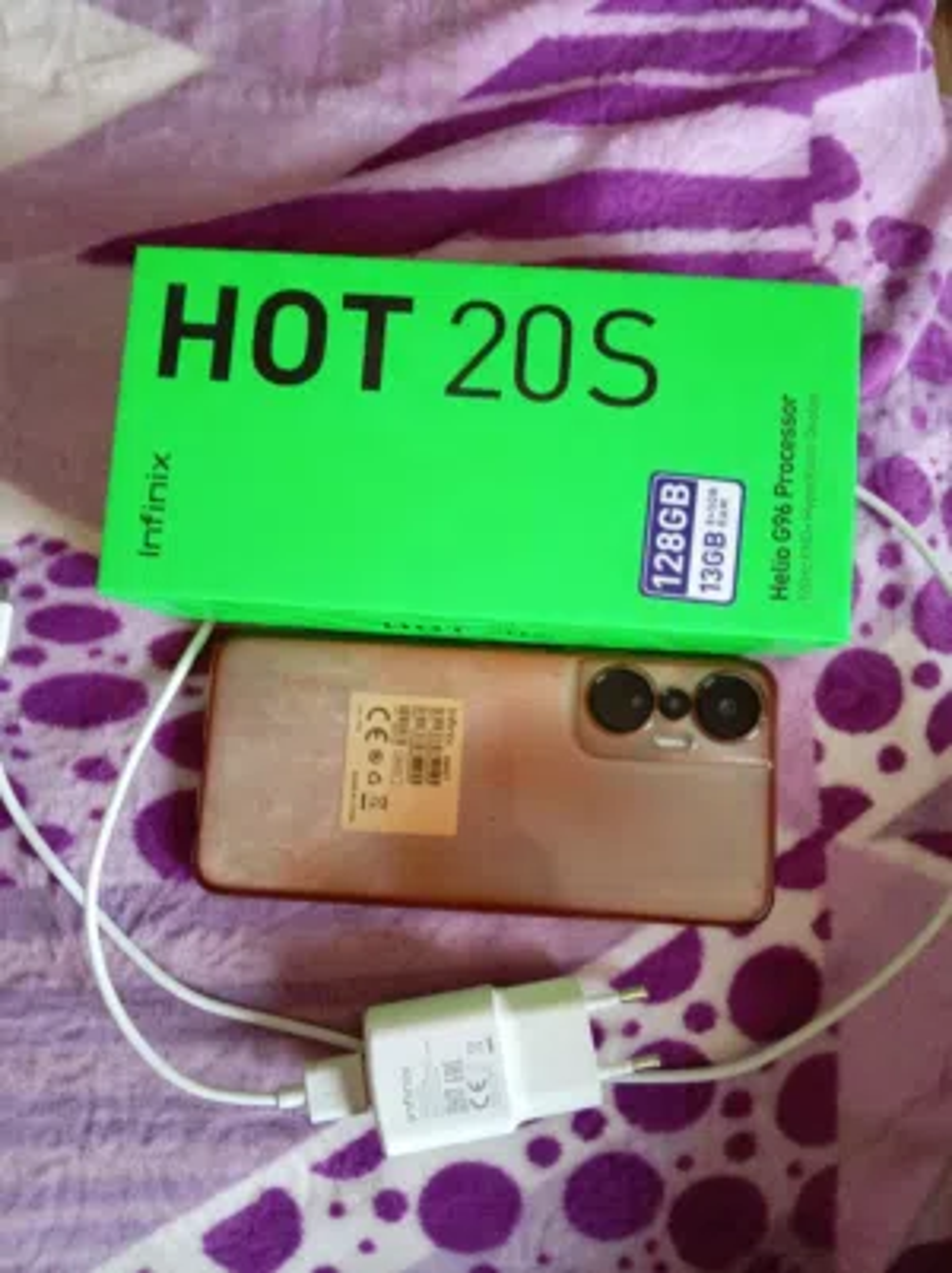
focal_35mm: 25
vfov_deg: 69.4
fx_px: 918
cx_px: 476
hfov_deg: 54.8
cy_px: 636
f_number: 1.8
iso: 498
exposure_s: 1/25
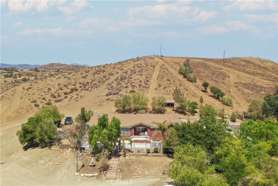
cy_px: 93
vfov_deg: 46.4
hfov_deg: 65.5
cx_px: 139
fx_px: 216
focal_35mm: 28
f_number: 4
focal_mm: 10.26
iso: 100
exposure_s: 1/1000
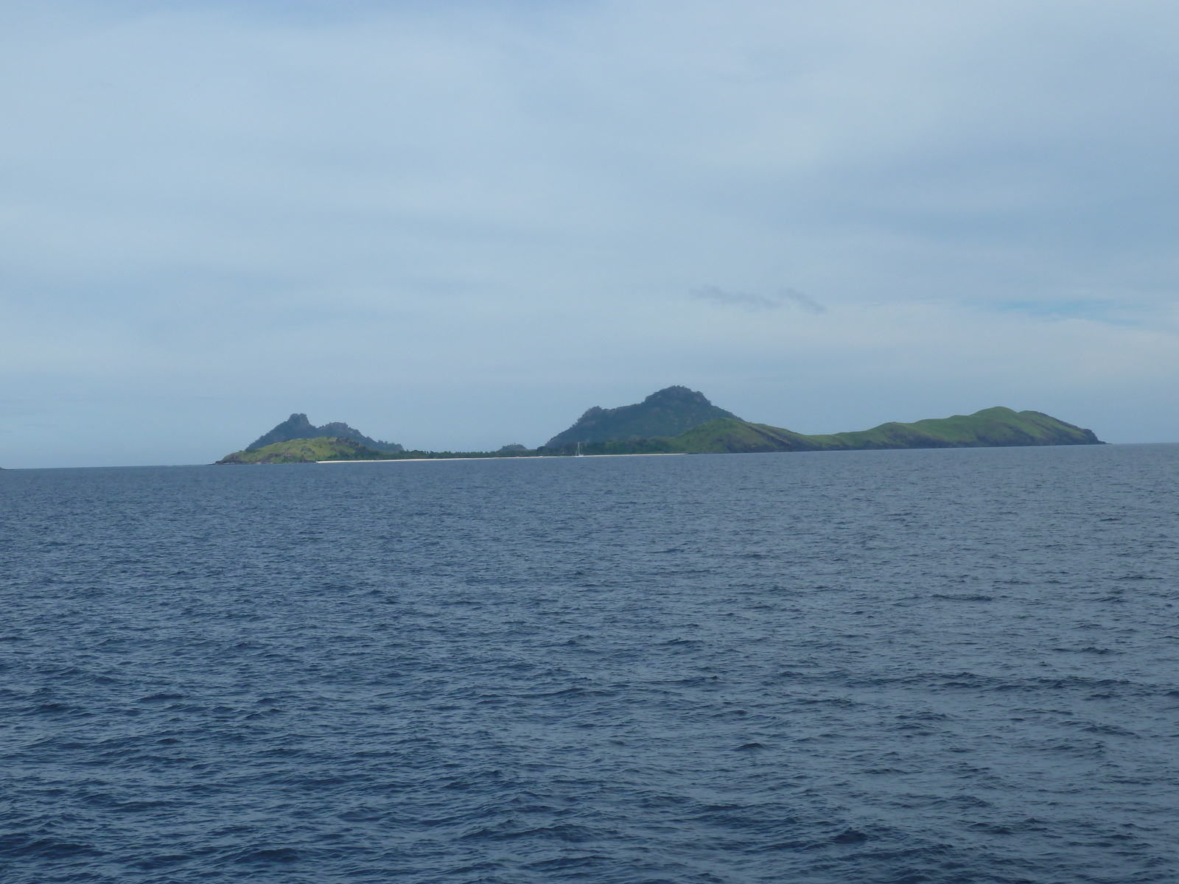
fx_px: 2010
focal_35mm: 59
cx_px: 590
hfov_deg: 32.7
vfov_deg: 24.8
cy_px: 442
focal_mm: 9.7
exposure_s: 1/500
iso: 80
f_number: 5.6
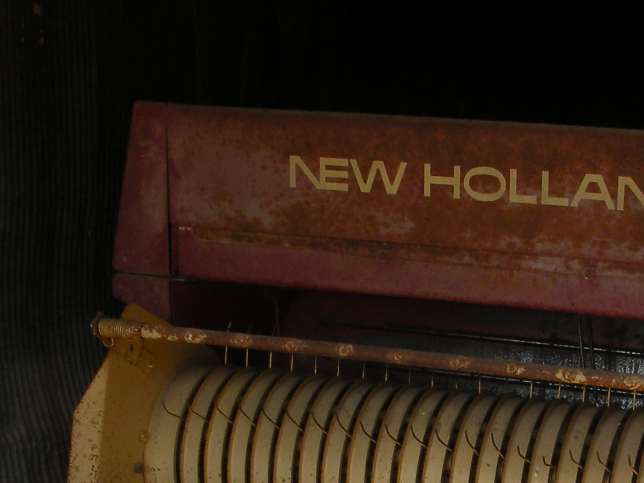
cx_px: 490
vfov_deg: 17.0
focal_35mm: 82
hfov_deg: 23.6
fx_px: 1526
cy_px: 609
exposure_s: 1/142
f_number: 4.5
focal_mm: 4.7
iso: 64
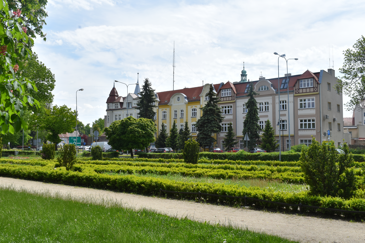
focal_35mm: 39
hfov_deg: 49.6
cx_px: 182
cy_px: 122
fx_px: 395
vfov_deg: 34.2
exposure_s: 1/400
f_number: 10
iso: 200
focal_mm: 26
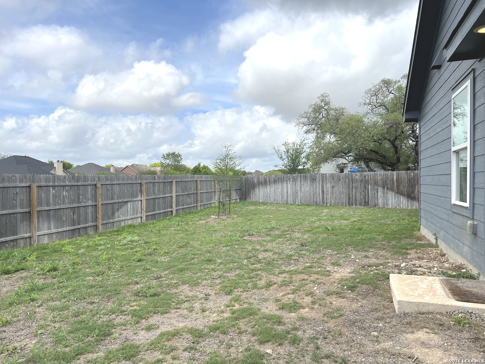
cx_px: 242
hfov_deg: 67.3
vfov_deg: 53.1
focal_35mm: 26
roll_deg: +0.1
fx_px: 364
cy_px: 182
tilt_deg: -2.1
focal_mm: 5.7
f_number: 1.5
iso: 50
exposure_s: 1/5587
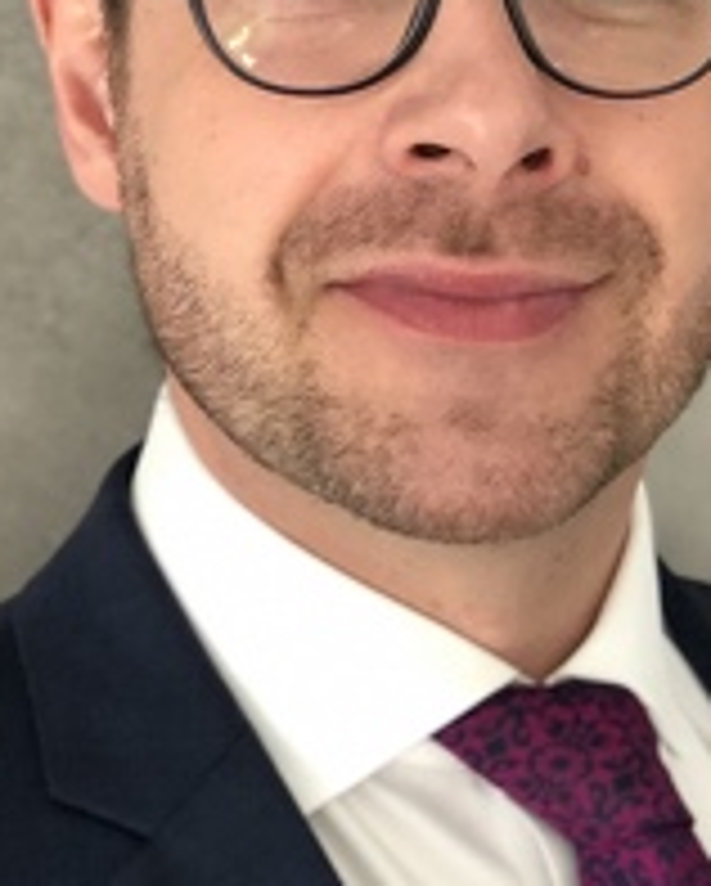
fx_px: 2705
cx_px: 252
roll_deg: +2.8
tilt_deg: -3.0
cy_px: 310
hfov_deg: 15.0
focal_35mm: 103
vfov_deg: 18.6
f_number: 2.4
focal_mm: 6
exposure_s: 1/30
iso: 100
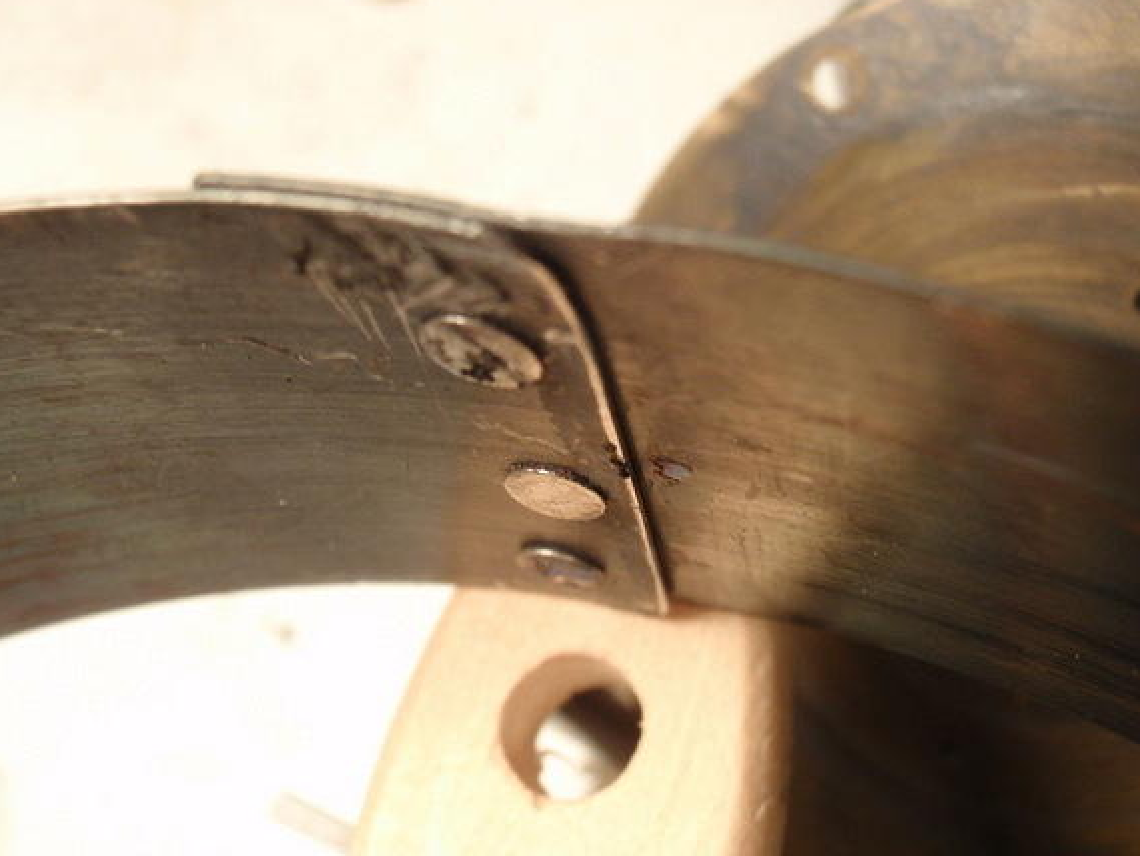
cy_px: 455
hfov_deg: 42.1
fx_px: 1482
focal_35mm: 45
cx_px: 601
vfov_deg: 32.2
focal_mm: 7.25
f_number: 3.9
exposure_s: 1/40
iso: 160
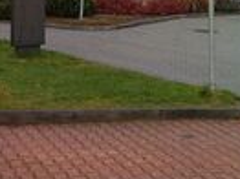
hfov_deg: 18.6
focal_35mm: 103
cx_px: 4
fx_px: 713
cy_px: 27
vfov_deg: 14.2
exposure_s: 1/33.3
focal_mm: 3.46
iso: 138
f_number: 2.2
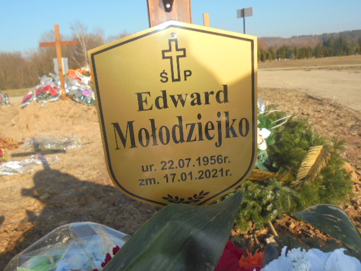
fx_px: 302
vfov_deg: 48.2
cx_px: 180
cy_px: 136
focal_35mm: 29
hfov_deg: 61.7
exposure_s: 1/500
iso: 100
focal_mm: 5.3
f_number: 3.7
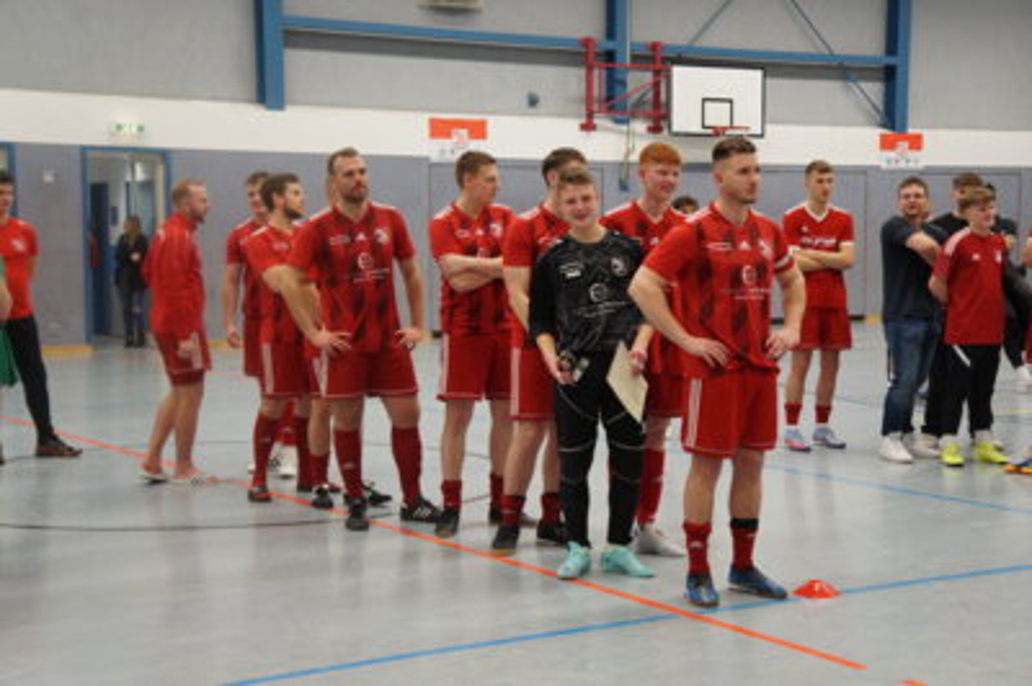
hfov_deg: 34.2
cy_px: 343
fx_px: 1676
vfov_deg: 23.1
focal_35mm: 58
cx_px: 516
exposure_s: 1/60
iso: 800
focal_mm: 39
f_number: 4.5
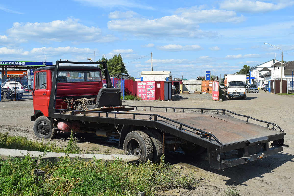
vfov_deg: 40.0
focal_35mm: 33
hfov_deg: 57.2
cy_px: 98
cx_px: 147
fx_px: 269
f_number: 10
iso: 200
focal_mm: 22
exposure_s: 1/400
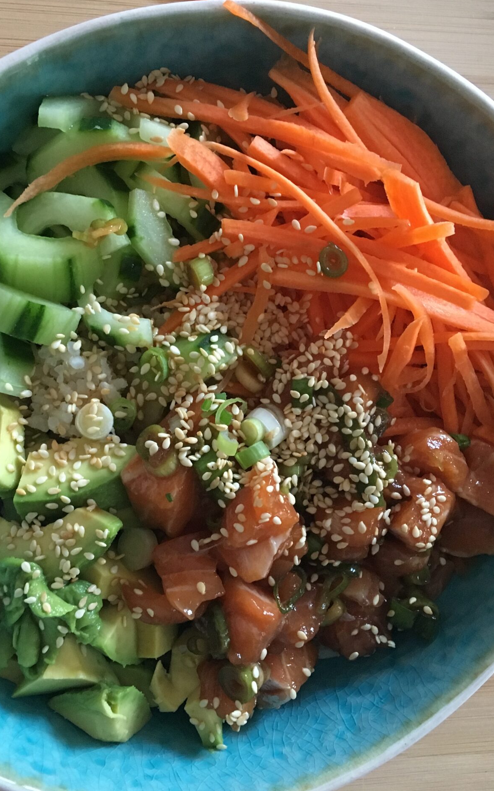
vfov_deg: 47.2
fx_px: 905
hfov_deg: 30.5
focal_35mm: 42
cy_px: 403
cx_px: 214
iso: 200
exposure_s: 1/25
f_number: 2.2
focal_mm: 4.15
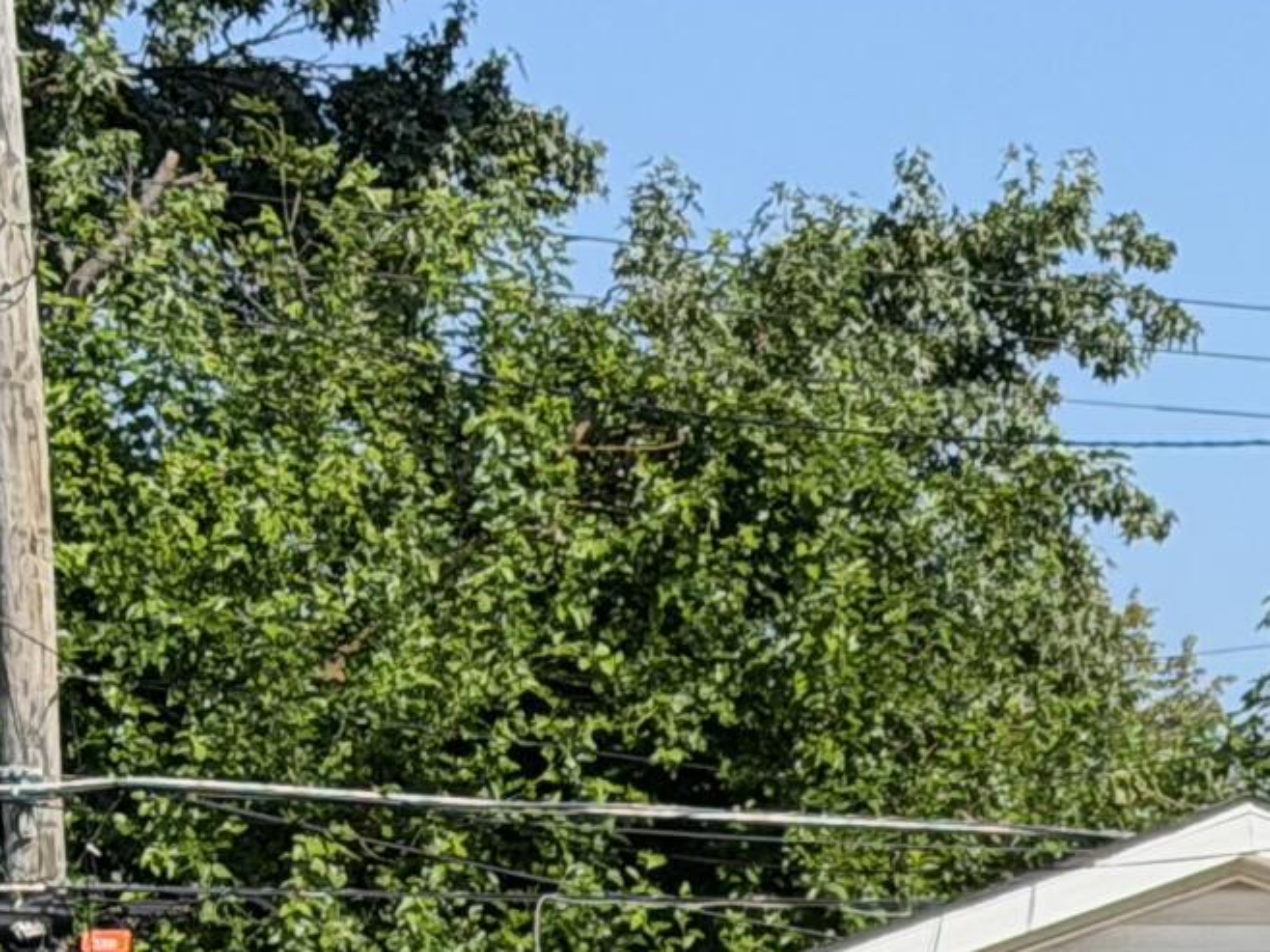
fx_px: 8032
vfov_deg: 6.7
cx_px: 1670
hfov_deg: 8.9
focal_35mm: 219
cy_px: 1566
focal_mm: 6.76
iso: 80
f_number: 1.78
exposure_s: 1/4098
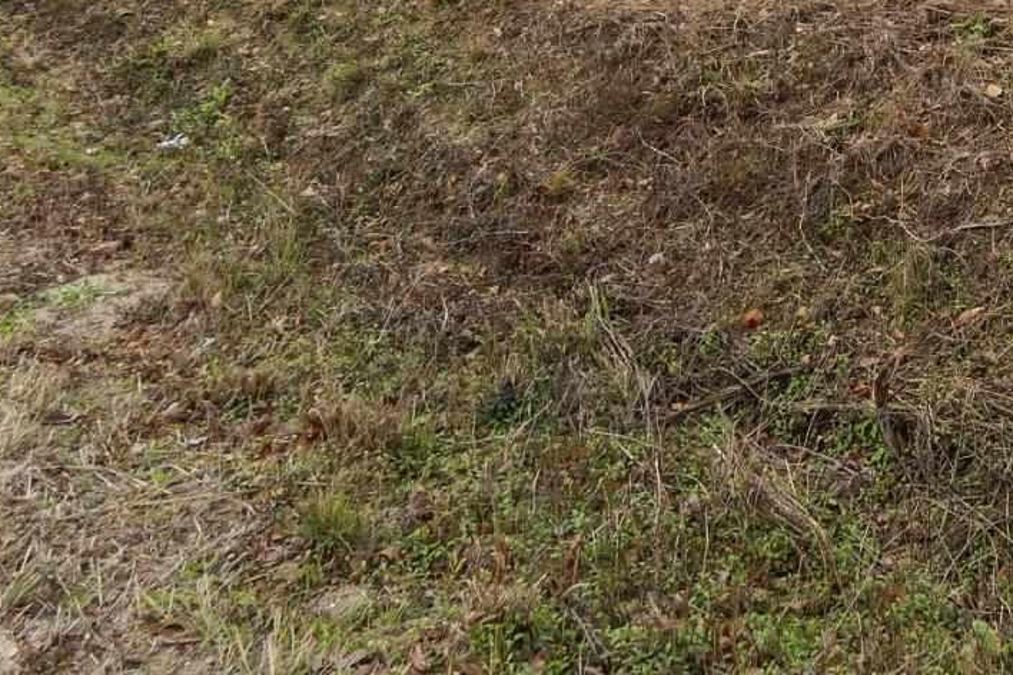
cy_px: -193
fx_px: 1491
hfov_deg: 34.1
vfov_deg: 22.8
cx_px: 1023
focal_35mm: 53
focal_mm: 10
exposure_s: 1/400
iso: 250
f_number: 8
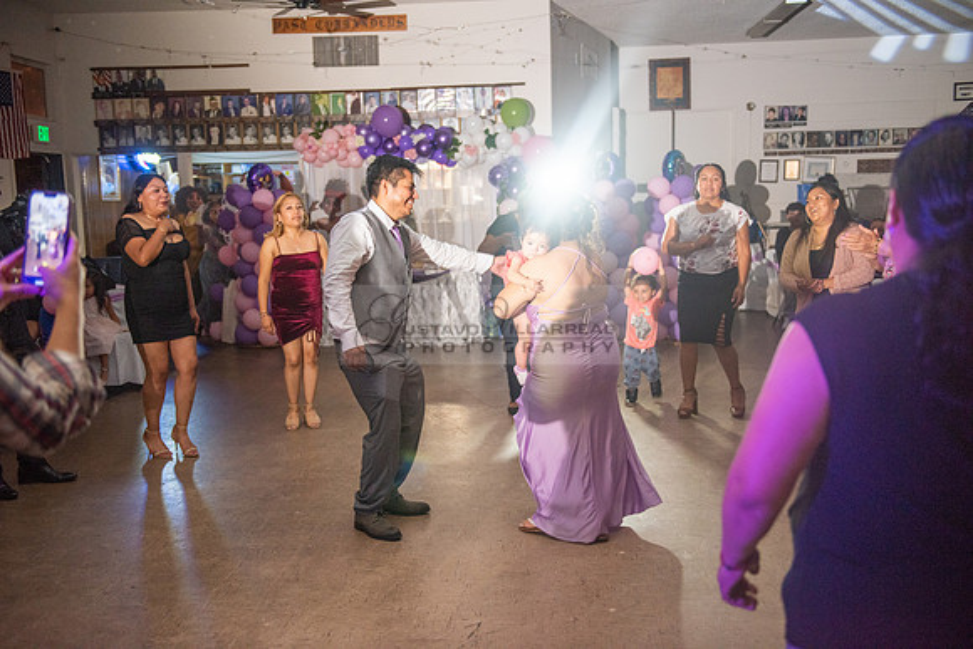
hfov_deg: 50.7
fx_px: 1027
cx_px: 486
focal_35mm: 38
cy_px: 324
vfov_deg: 35.1
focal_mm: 38
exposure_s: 1/125
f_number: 2.8
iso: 1250
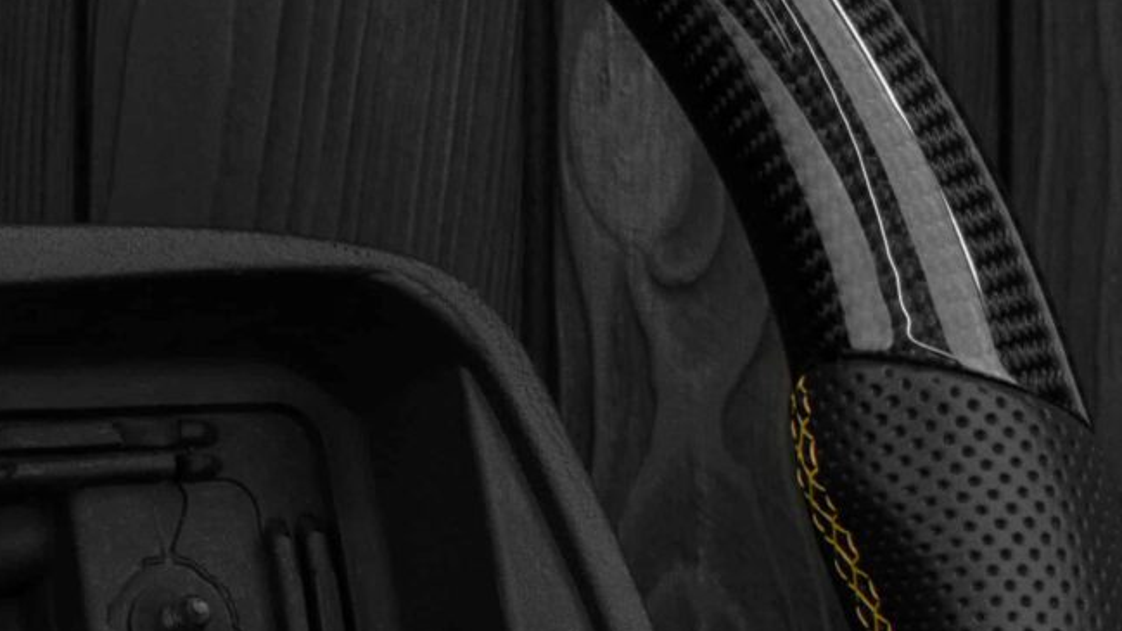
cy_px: 679
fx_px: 6458
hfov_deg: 9.8
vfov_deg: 5.6
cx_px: -289
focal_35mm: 217
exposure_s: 1/125
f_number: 6.3
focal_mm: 35
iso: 500
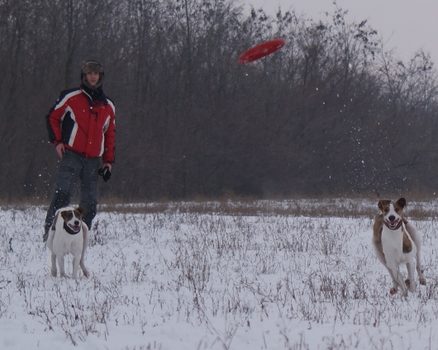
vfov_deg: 13.0
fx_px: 1543
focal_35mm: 119
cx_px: 225
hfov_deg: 16.2
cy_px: 175
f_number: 4.5
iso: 100
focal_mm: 70
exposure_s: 1/320
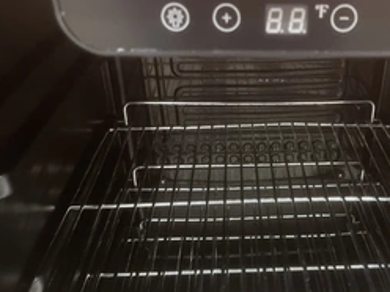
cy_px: 185
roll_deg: -0.8
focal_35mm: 42
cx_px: 269
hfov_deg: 44.0
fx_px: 473
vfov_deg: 34.1
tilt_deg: -33.5
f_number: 1.6
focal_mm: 5.1
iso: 640
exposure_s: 1/30
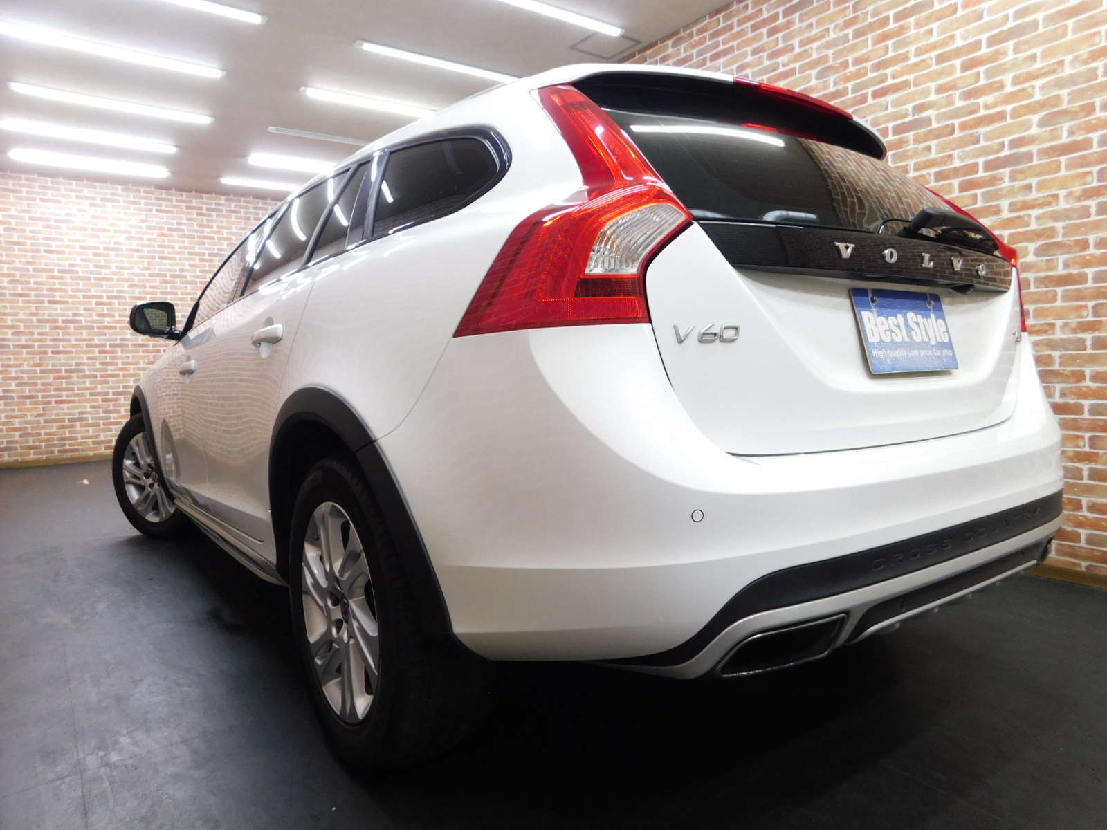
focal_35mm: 23
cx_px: 554
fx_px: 736
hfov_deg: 73.9
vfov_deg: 58.9
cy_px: 415
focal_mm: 4
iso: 220
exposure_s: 1/30
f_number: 3
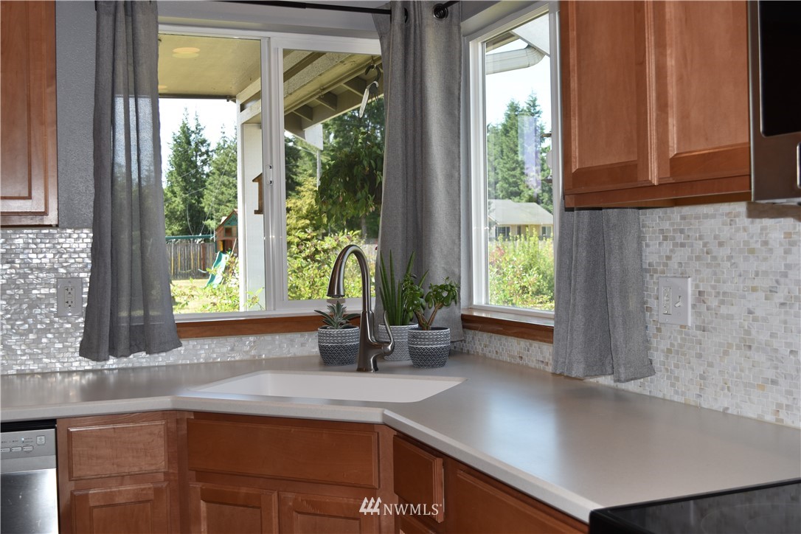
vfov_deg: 33.0
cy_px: 267
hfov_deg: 47.9
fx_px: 901
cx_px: 400
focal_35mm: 40
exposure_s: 1/125
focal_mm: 27
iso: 125
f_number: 5.6
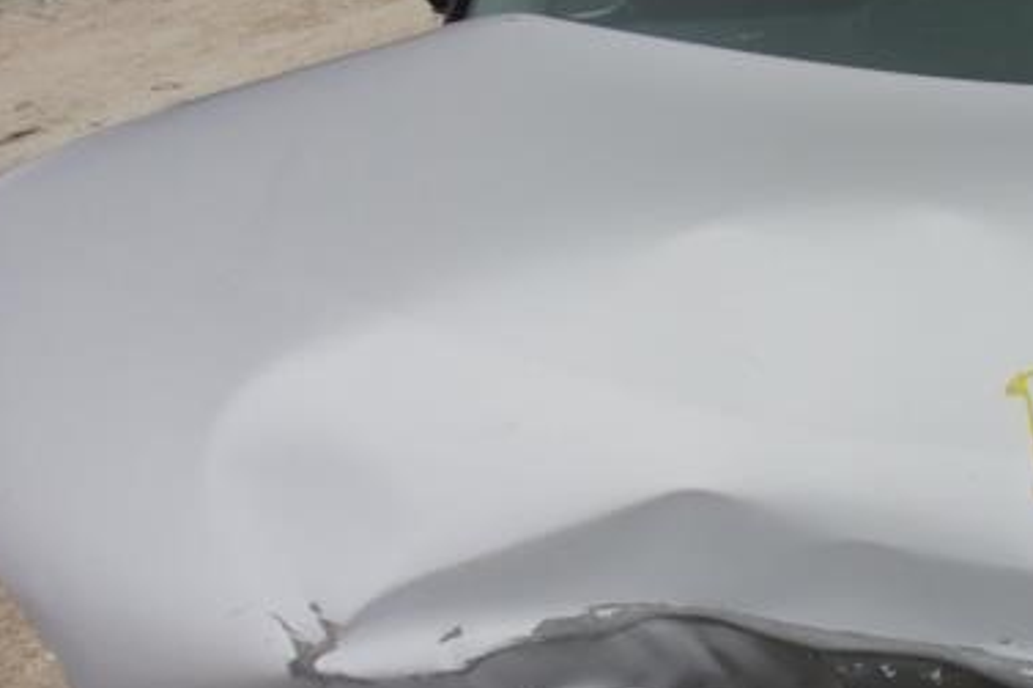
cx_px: 984
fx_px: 1520
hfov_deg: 34.8
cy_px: 302
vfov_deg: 25.5
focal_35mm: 53
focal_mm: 4.3
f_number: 3.3
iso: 80
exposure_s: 1/1100
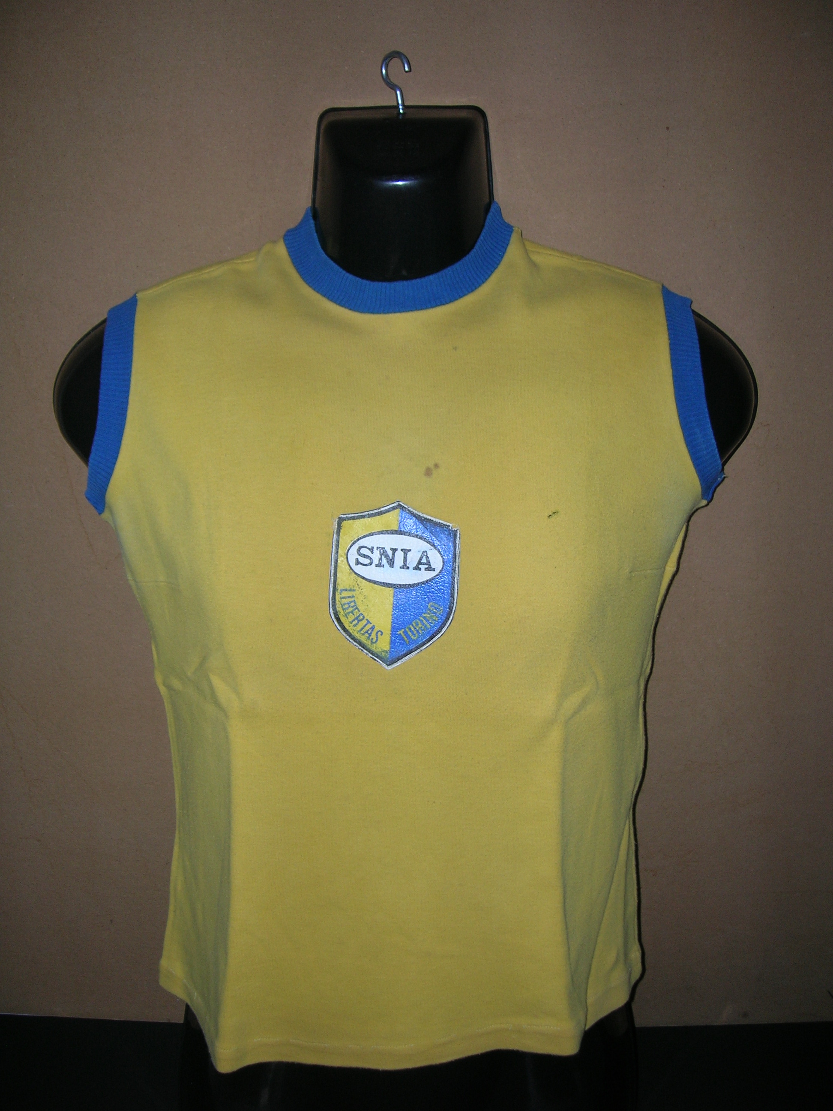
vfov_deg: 54.0
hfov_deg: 41.8
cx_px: 416
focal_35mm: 34
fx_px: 1091
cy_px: 556
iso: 50
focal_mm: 5.7
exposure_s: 1/60.1
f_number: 2.9
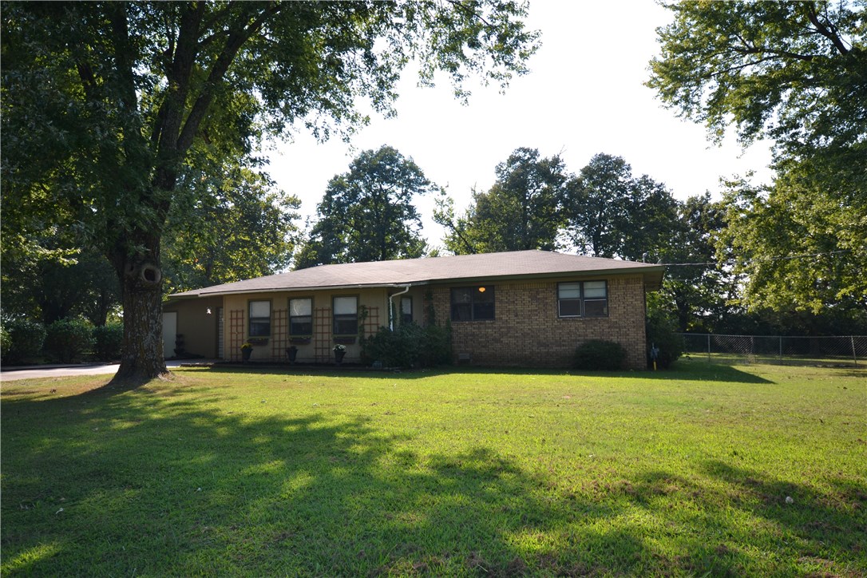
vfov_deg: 53.1
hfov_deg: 73.7
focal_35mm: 24
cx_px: 434
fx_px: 578
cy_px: 289
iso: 100
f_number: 6.3
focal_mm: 16
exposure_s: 1/160
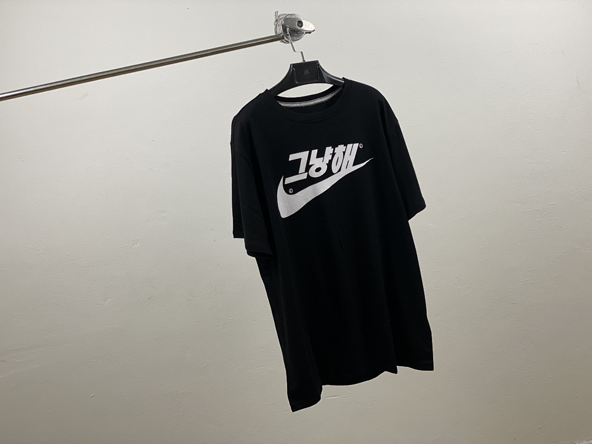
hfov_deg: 36.8
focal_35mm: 52
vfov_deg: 28.0
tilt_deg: -11.6
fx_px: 889
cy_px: 222
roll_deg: +9.7
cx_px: 296
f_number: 2
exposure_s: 1/122
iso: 100
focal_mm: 6
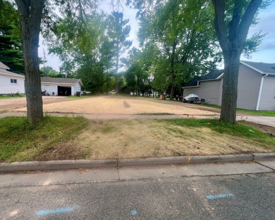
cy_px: 107
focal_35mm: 14
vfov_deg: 88.0
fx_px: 114
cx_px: 125
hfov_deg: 100.4
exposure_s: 1/451
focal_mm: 1.57
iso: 32
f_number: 1.8
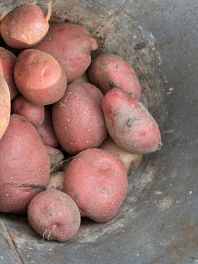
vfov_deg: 39.7
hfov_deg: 30.3
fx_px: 366
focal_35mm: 48
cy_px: 132
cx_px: 99
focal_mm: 6.76
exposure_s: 1/298
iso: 64
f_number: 1.78
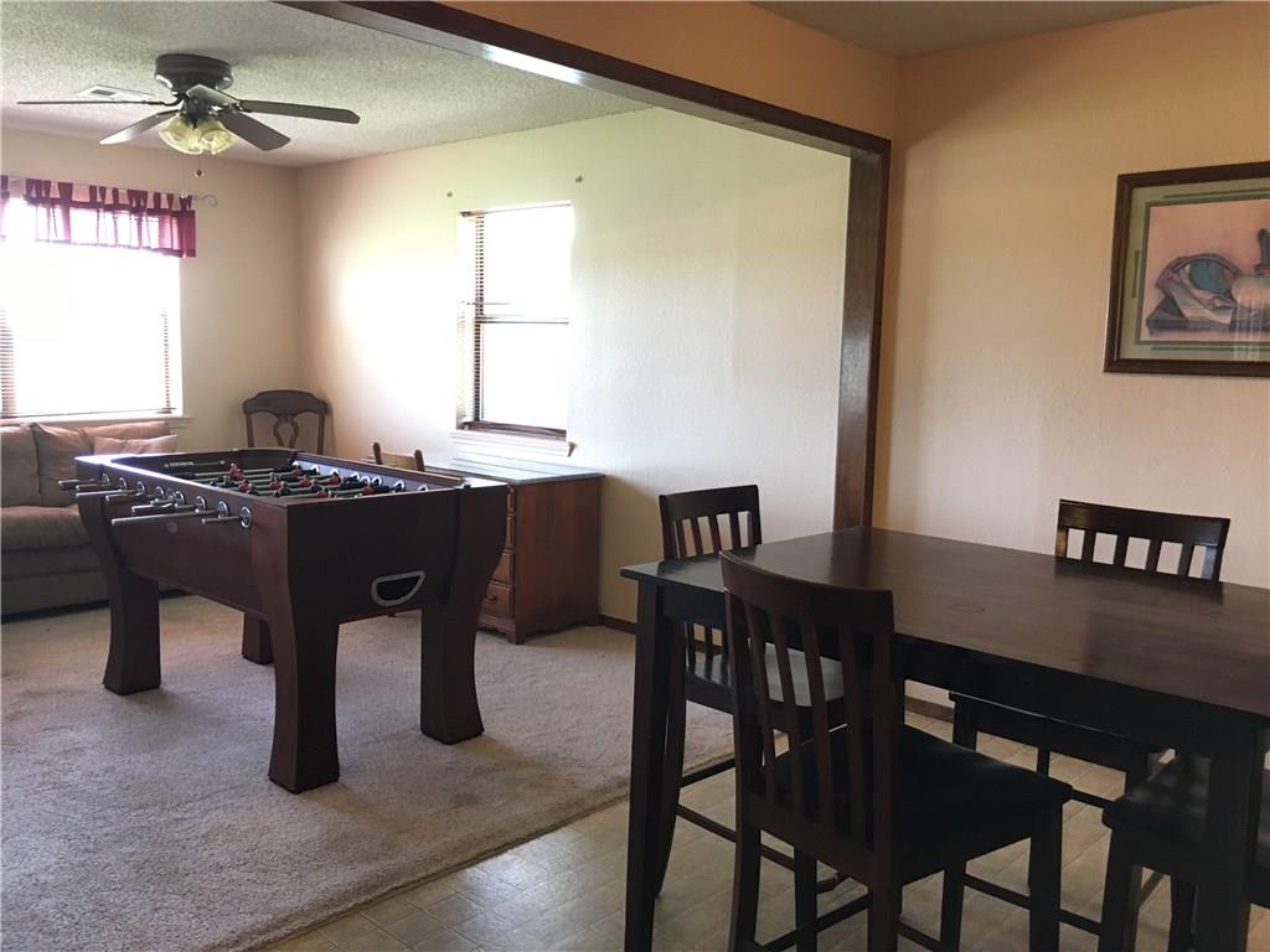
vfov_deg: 48.2
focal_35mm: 29
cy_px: 476
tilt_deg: -5.5
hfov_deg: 61.7
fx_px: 1064
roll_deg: -1.8
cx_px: 635
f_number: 2.2
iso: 125
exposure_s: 1/30
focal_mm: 4.15
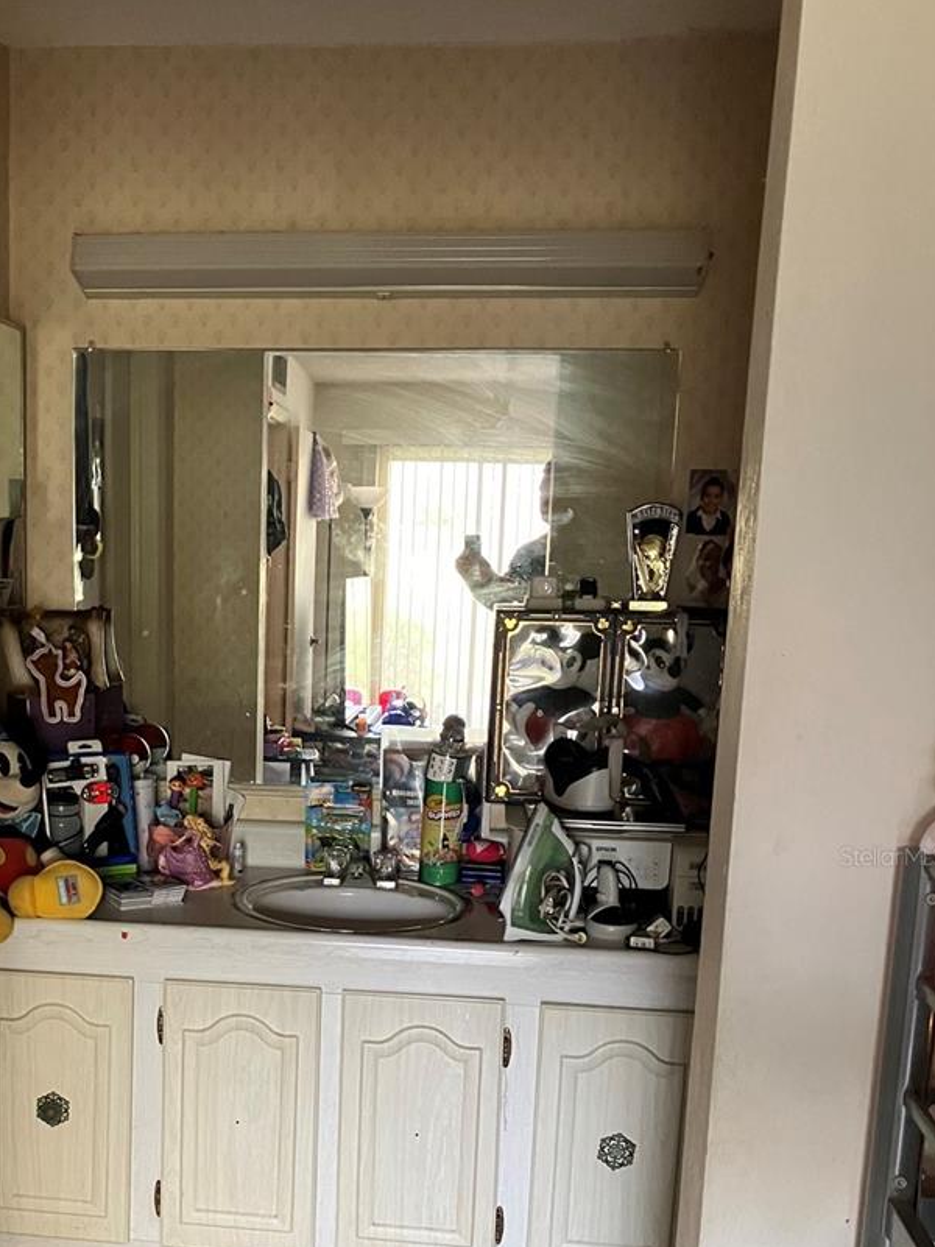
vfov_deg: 44.0
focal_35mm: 42
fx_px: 1513
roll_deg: -1.6
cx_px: 249
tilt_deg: -11.9
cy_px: 856
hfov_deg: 33.7
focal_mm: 3.99
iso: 320
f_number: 1.8
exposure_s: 1/30
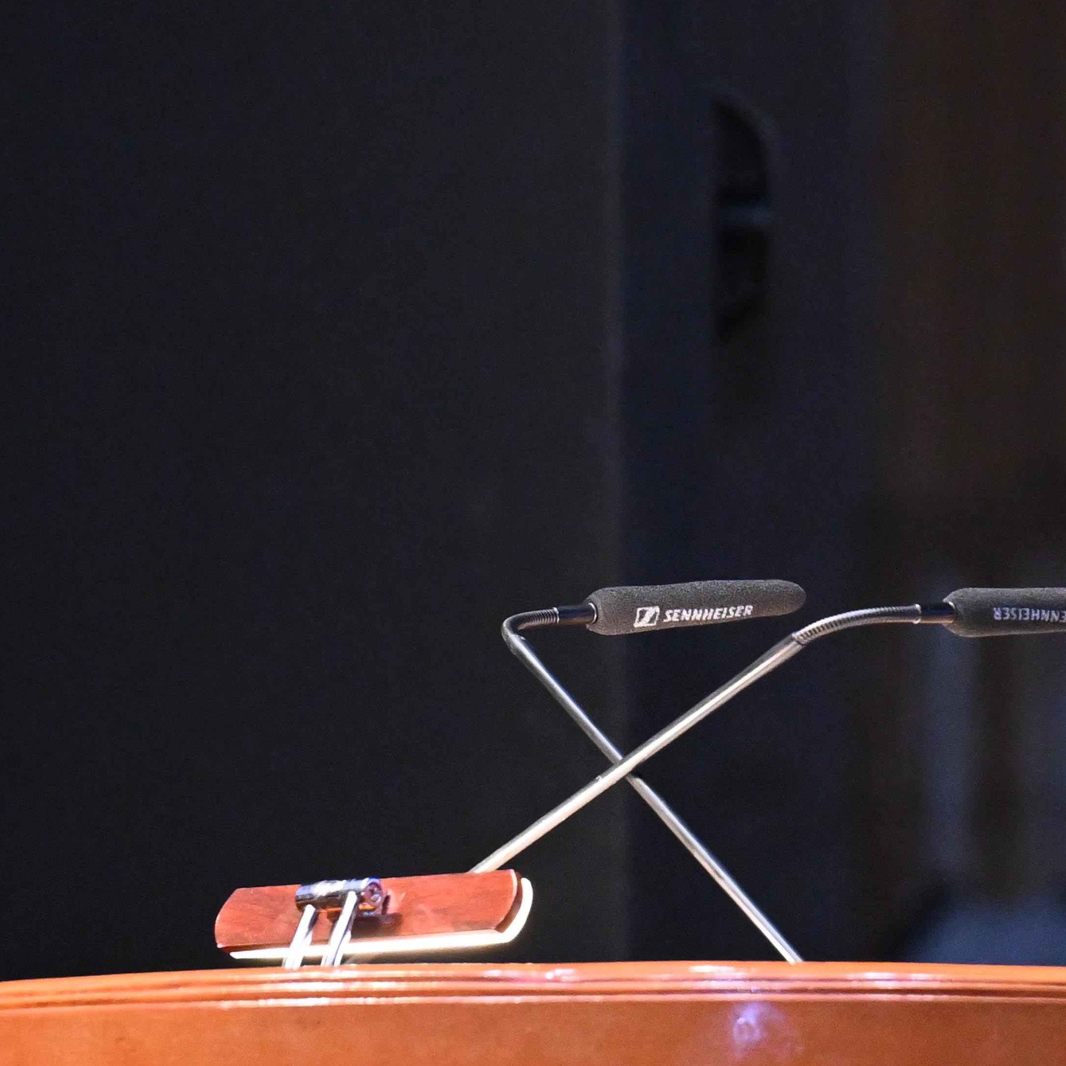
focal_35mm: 630
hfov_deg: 2.8
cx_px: 1216
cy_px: 781
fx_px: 21950
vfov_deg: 2.8
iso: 2000
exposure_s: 1/200
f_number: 3.2
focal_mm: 200
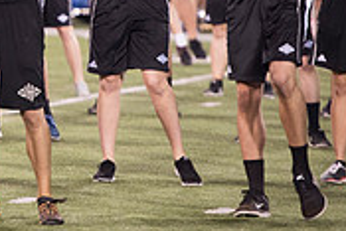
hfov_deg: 3.4
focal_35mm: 612
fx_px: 5887
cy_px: -90
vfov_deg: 2.2
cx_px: -214
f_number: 2.8
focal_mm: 185
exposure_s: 1/320
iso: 1000
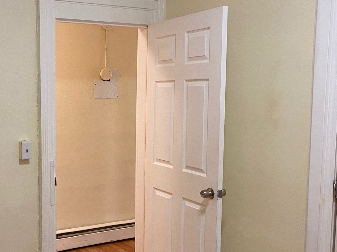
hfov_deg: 37.3
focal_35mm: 48
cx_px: 40
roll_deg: -0.8
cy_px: 137
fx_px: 467
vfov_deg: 30.3
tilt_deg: -4.1
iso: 80
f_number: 1.8
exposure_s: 1/60
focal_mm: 4.25
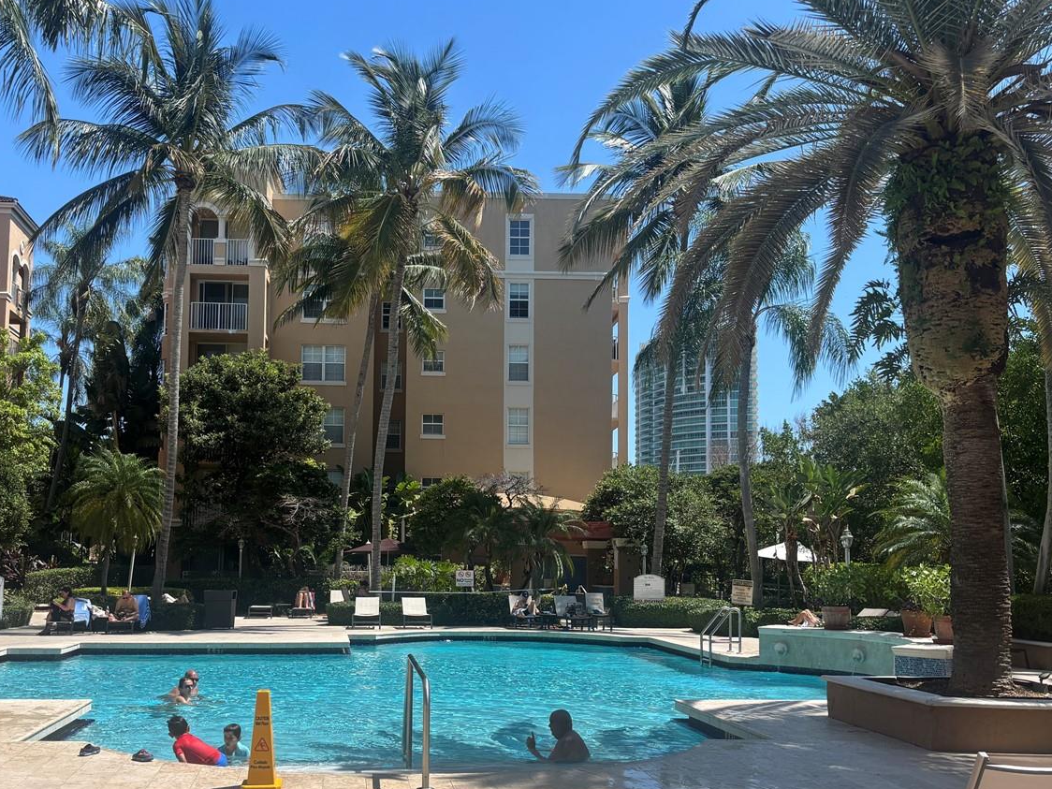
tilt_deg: +5.7
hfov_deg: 49.9
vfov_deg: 38.6
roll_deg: +0.2
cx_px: 438
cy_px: 457
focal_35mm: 37
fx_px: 1124
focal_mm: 5.96
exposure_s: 1/2857
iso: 50
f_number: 1.6
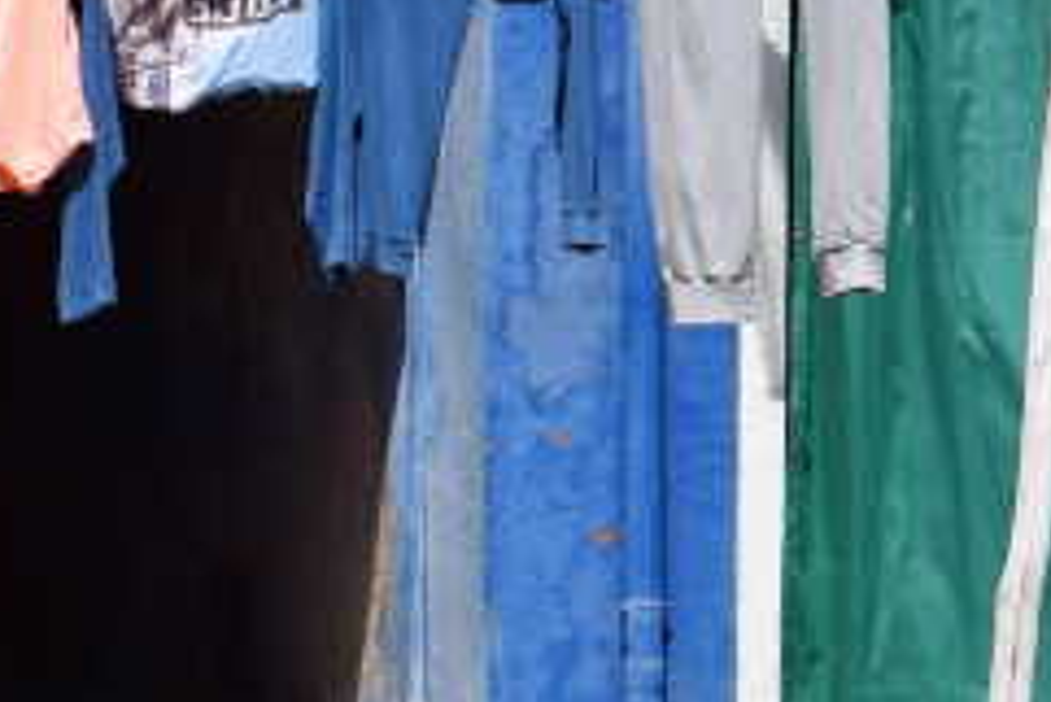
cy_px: -401
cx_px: 1374
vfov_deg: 7.5
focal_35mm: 179
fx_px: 5229
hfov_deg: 11.2
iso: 200
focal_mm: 24
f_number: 11
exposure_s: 1/500
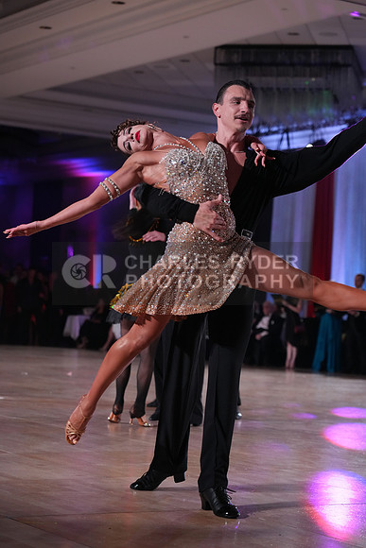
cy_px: 274
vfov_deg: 24.8
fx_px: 1250
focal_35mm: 82
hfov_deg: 16.7
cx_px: 183
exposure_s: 1/500
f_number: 4
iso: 3200
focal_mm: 82
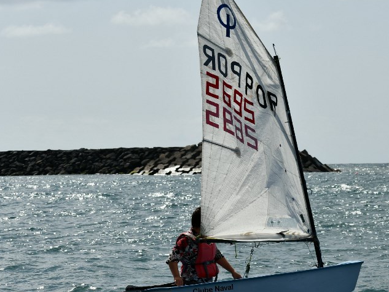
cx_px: 309
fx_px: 2046
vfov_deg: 8.2
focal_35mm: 182
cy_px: 177
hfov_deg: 10.8
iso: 100
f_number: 10
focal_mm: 78
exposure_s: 1/800
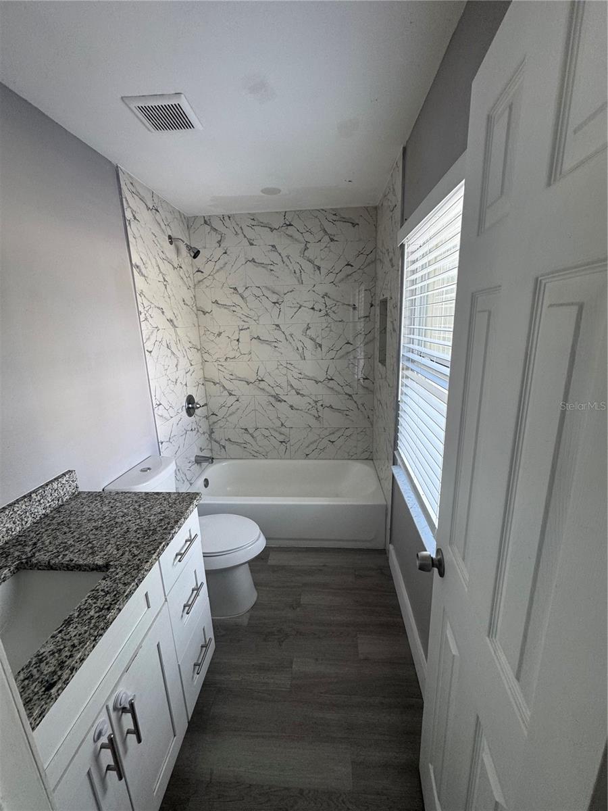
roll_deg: +0.3
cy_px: 406
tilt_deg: -12.4
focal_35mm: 14
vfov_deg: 102.1
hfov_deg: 85.7
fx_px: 328
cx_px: 304
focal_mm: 2.22
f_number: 2.2
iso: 160
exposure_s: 1/120
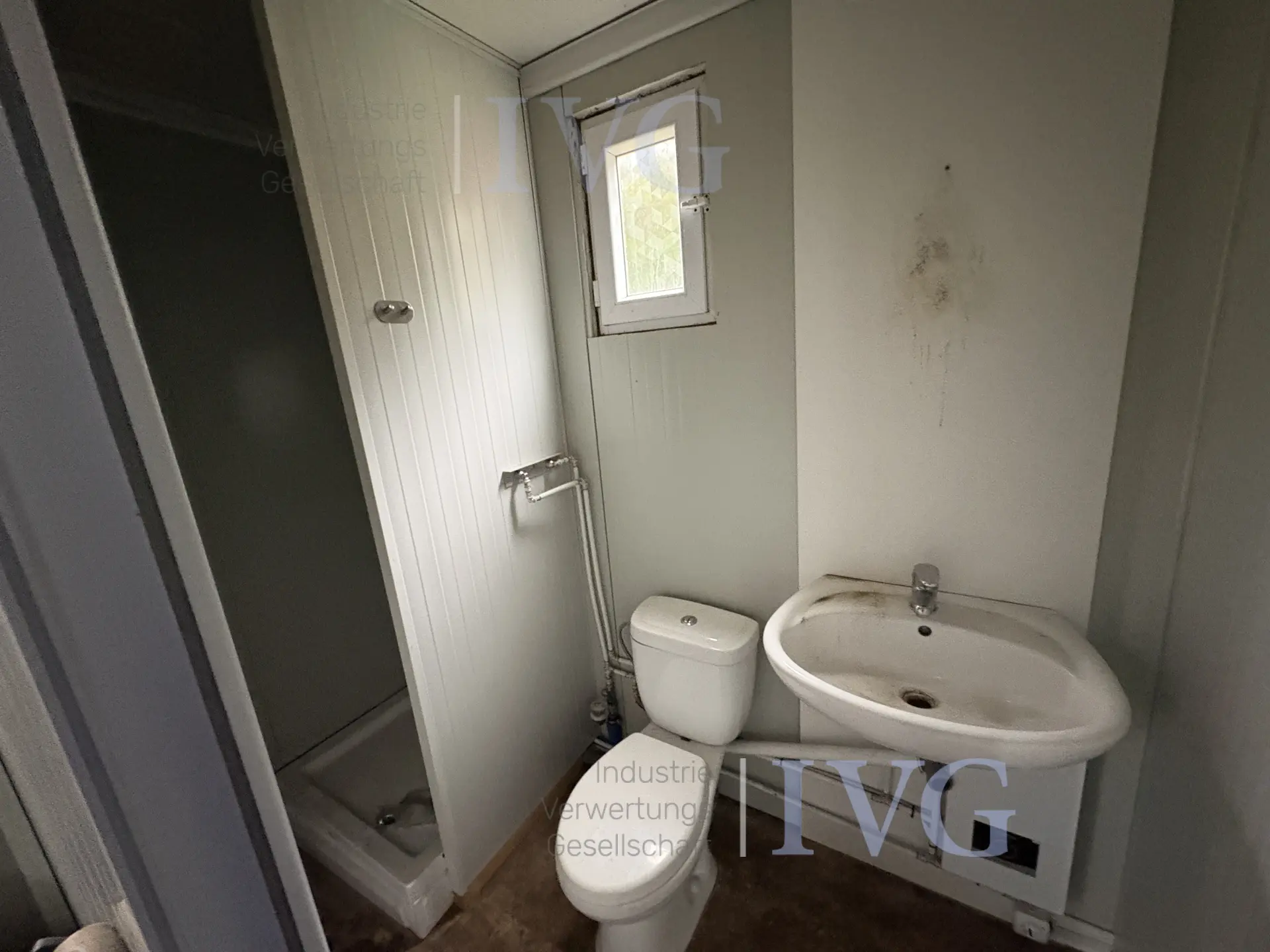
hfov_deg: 102.1
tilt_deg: -13.1
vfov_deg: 85.7
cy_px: 476
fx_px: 514
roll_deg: +4.4
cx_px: 635
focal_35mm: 14
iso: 1000
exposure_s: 1/60
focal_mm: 2.22
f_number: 2.2
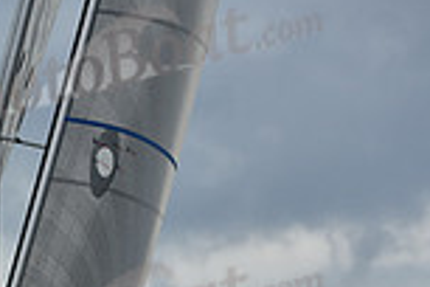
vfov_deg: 1.8
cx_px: -216
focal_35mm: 757
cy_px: 508
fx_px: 9041
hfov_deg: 2.7
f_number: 8
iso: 250
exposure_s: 1/800
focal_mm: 200
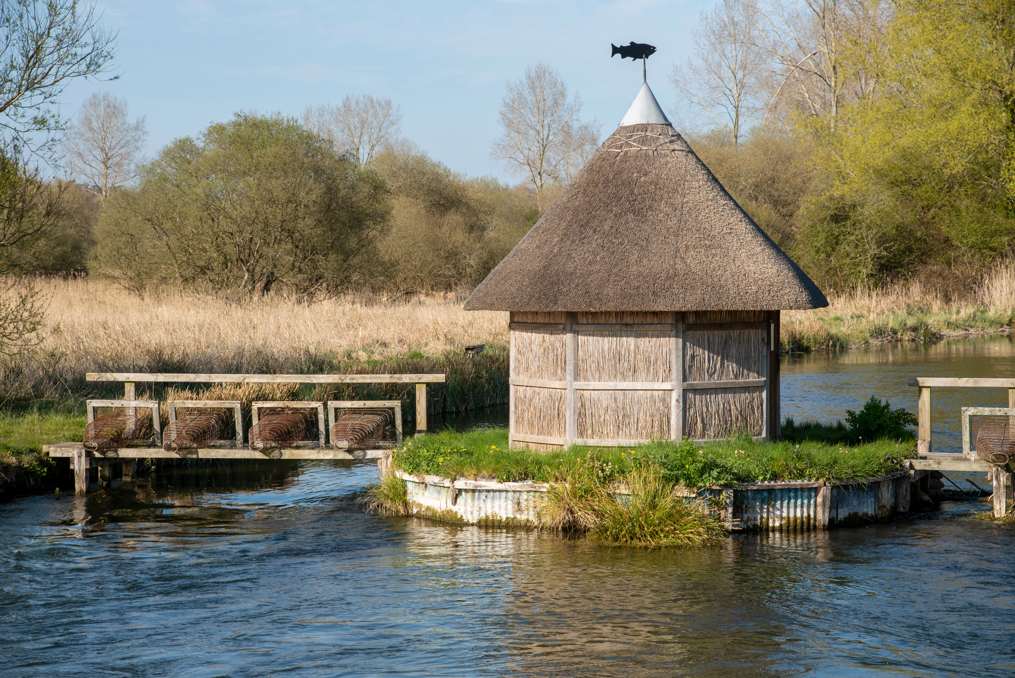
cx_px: 508
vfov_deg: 15.9
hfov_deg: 23.6
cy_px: 339
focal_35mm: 86
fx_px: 2426
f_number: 11
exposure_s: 1/200
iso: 200
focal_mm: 86
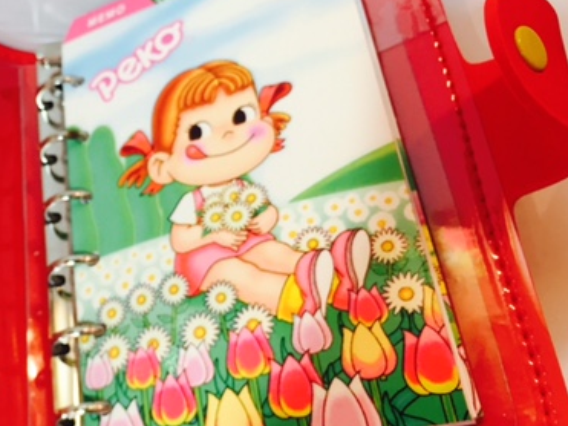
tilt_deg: -54.4
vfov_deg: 29.1
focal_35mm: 50
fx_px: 820
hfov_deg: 36.4
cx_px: 83
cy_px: 204
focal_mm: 4.15
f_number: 2.2
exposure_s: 1/33
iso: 80
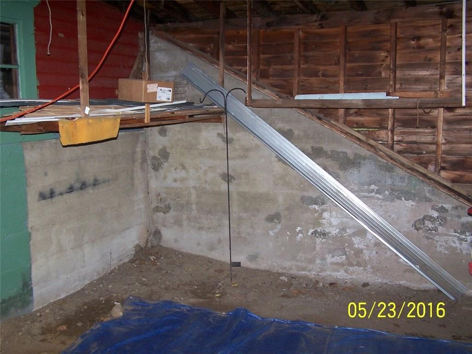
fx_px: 518
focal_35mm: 38
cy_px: 177
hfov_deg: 49.0
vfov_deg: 37.7
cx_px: 236
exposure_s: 1/60
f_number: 2.8
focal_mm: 6.3
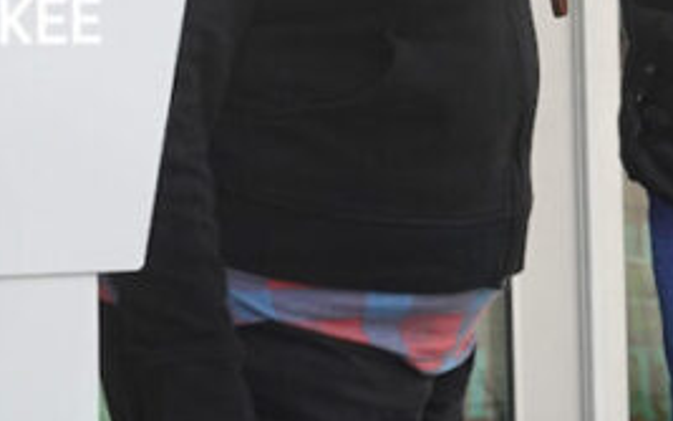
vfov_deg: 4.3
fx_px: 5595
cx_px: 275
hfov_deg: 6.9
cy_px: -180
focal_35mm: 305
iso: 200
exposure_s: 1/200
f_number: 5
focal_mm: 28.54
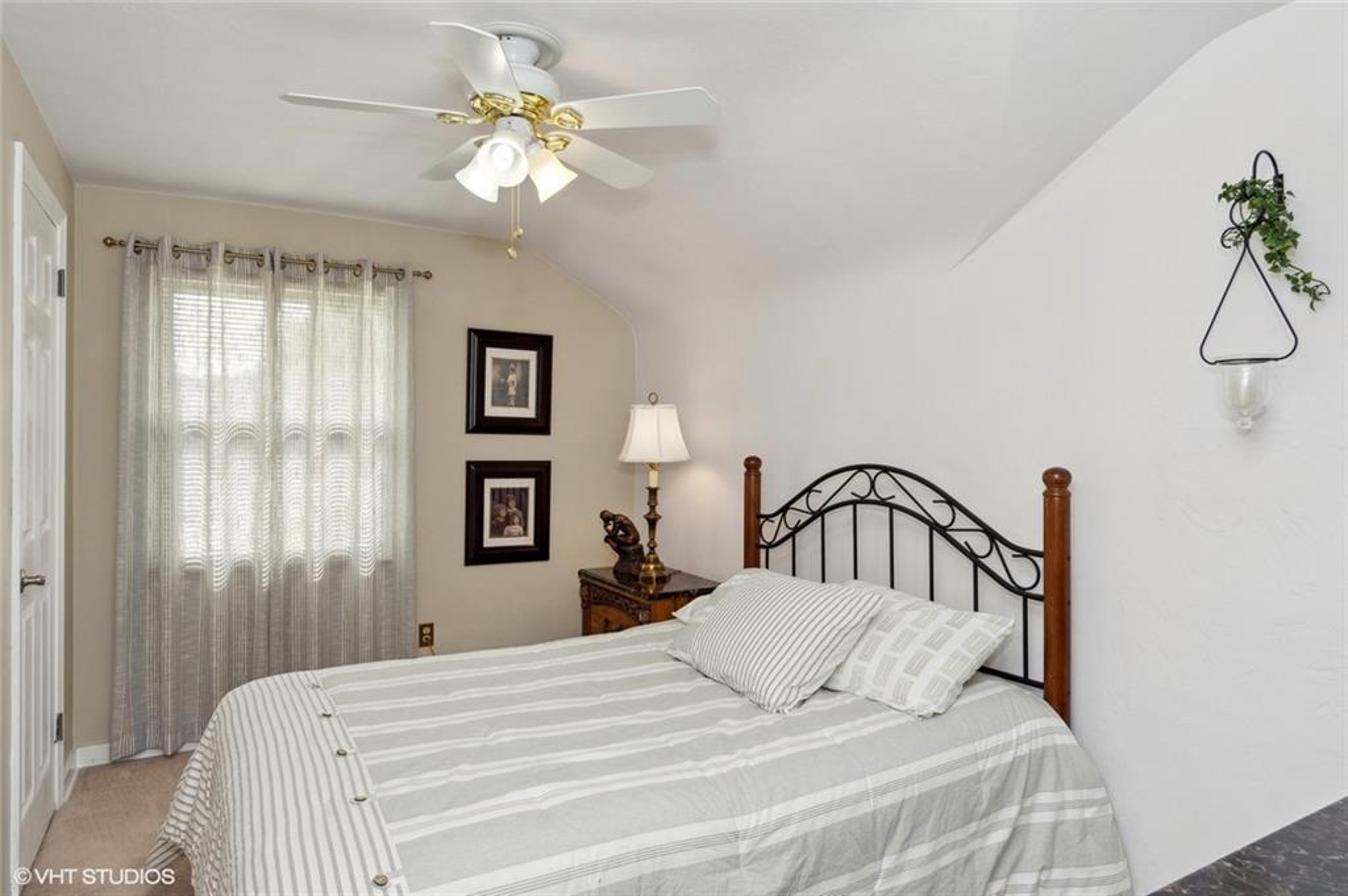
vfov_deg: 59.4
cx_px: 674
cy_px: 448
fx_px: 786
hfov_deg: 81.2
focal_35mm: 21
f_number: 8
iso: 100
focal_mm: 14
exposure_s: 1/20
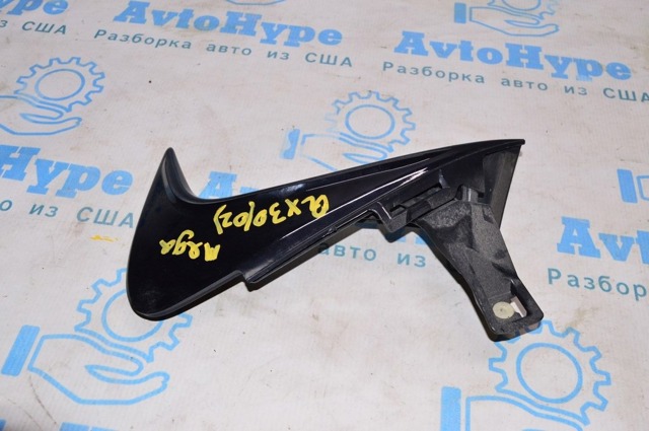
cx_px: 324
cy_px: 216
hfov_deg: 51.3
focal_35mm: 38
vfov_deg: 35.4
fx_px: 675
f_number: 8
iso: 1600
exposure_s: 1/200
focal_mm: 25
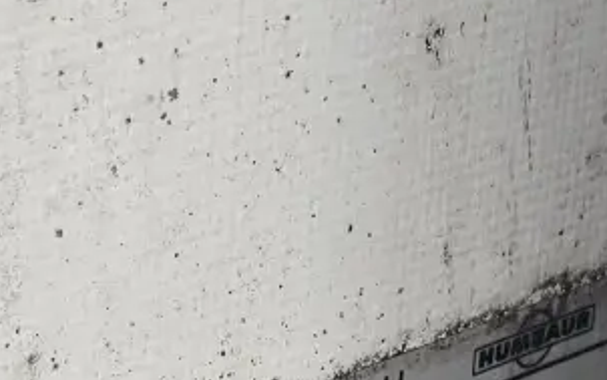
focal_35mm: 155
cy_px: 625
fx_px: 2565
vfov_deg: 8.2
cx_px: 207
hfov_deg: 13.5
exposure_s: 1/180
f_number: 1.7
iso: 25
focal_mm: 6.3
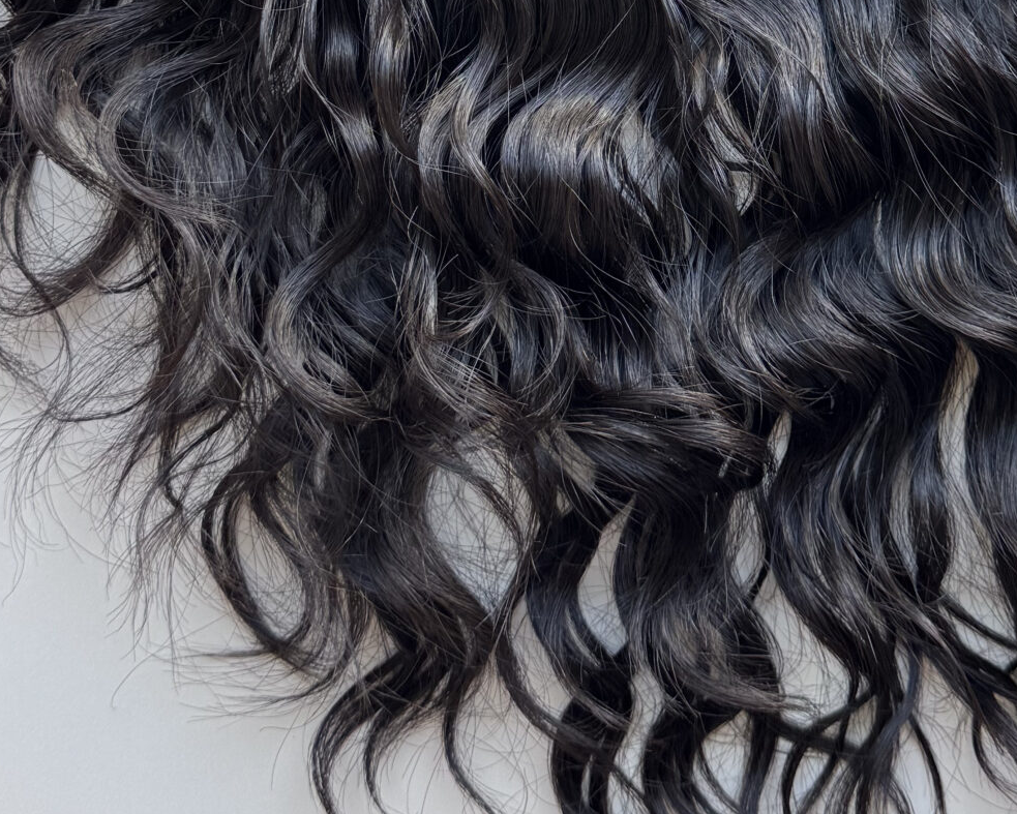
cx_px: 632
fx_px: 1837
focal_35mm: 61
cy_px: -29
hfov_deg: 30.8
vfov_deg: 23.8
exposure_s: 1/121
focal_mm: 6.76
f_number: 1.78
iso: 100
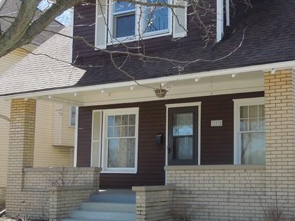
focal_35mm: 53
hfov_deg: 35.4
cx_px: 218
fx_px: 452
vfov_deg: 27.5
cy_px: 115
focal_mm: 4.5
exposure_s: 1/400
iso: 100
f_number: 3.3
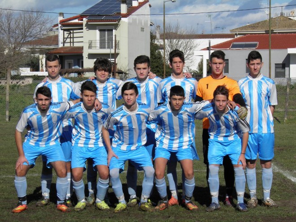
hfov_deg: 15.6
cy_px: 111
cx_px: 148
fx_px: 1077
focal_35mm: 126
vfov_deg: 11.8
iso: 50
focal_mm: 22.6
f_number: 5.7
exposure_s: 1/640
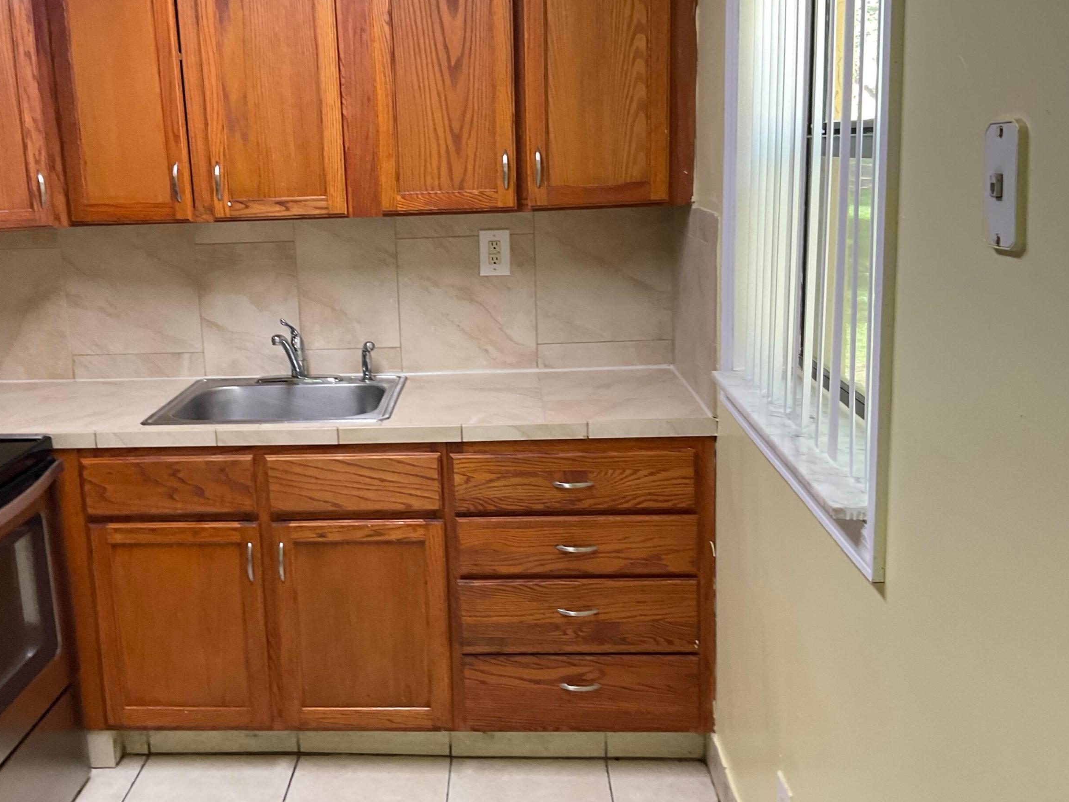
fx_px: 1112
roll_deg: +4.0
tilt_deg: -10.7
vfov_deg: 39.6
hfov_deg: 51.0
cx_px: 425
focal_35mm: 36
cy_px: 363
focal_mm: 3
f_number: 1.8
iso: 100
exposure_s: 1/60
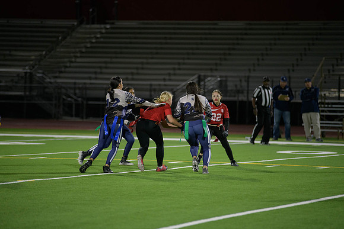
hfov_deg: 10.3
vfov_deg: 6.9
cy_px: 114
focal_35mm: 200
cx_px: 172
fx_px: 1911
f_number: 2.8
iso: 2500
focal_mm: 200
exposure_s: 1/640
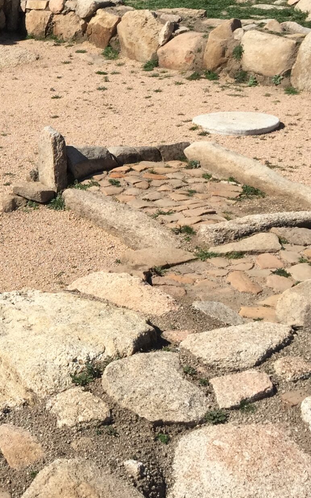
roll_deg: -1.6
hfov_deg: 18.9
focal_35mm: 64
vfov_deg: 31.9
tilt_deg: -17.7
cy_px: 206
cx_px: -92
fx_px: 869
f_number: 2.2
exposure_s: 1/3049
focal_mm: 4.15
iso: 32
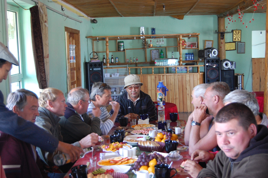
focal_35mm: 51
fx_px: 379
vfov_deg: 26.4
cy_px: 89
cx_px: 134
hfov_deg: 38.9
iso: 800
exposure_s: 1/20
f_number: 4.5
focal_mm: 34
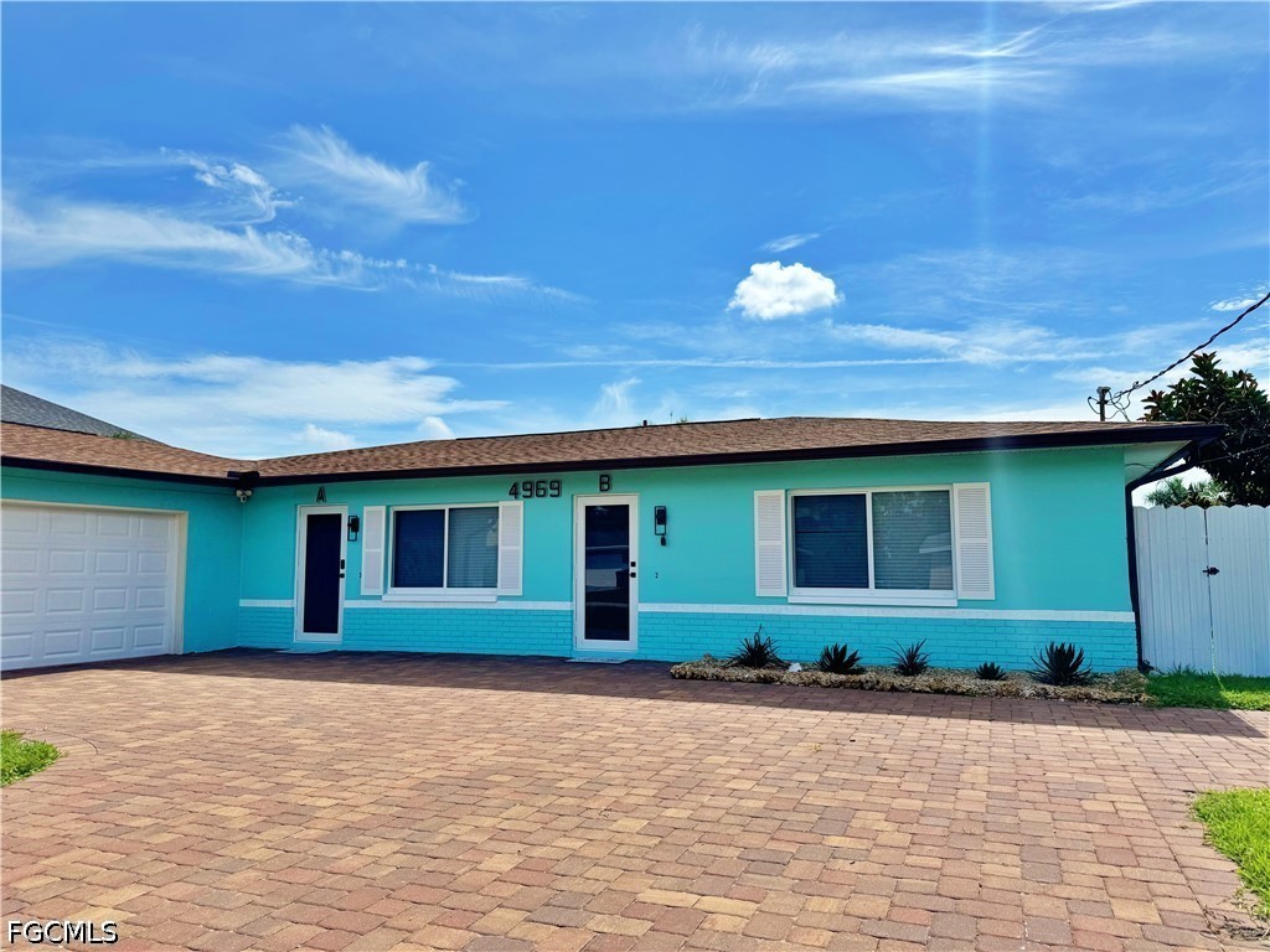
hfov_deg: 71.6
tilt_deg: +5.2
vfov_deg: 56.8
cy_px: 476
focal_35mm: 24
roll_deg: -0.5
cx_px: 635
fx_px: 881
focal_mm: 6.76
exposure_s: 1/9009
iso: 80
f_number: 1.78
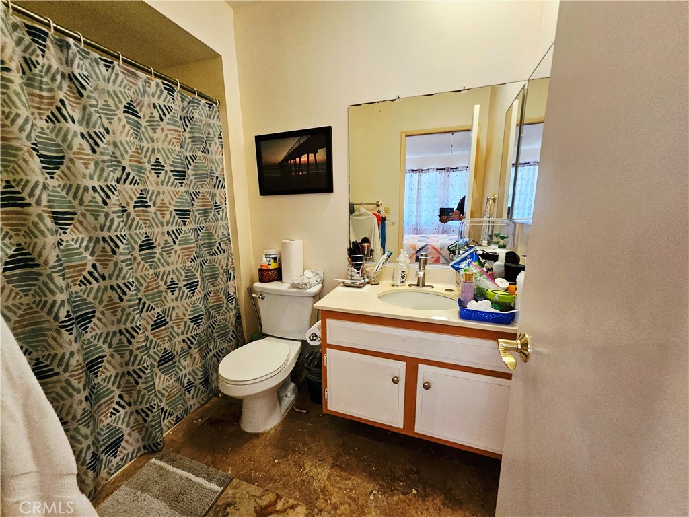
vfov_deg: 89.9
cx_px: 344
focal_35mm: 13
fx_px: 259
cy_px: 258
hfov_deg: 106.2
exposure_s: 1/60.2
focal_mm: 1.74
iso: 250
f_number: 2.2
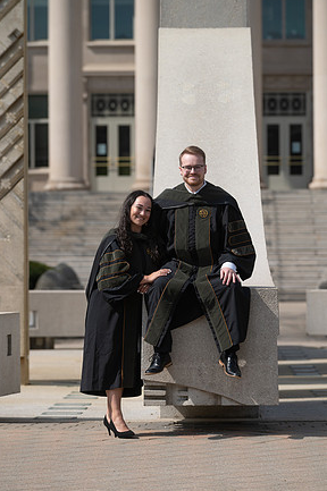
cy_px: 248
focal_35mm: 208
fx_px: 2838
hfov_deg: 6.6
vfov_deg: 9.9
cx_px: 166
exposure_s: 1/800
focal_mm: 200
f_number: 4.5
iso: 125
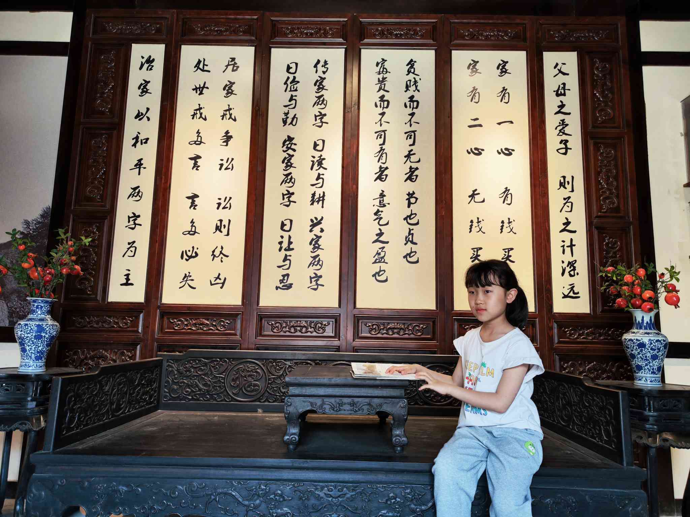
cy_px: 258
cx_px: 345
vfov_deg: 56.8
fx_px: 478
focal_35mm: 24
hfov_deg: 71.6
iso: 91
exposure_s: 1/100
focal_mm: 6.92
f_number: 1.9
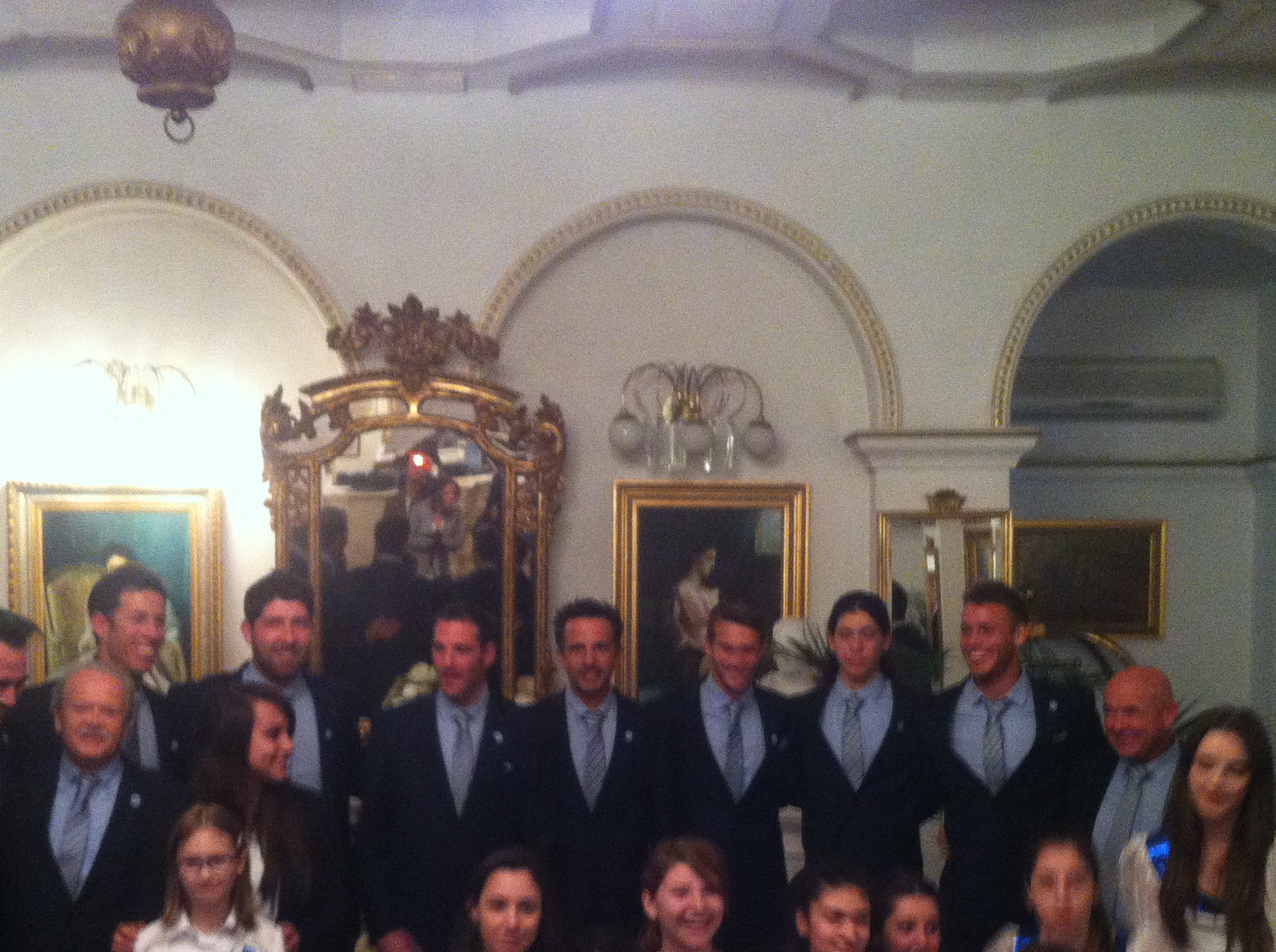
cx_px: 622
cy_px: 714
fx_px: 1950
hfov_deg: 36.2
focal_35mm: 53
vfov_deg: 27.1
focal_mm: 3.85
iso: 320
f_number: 2.8
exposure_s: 1/17
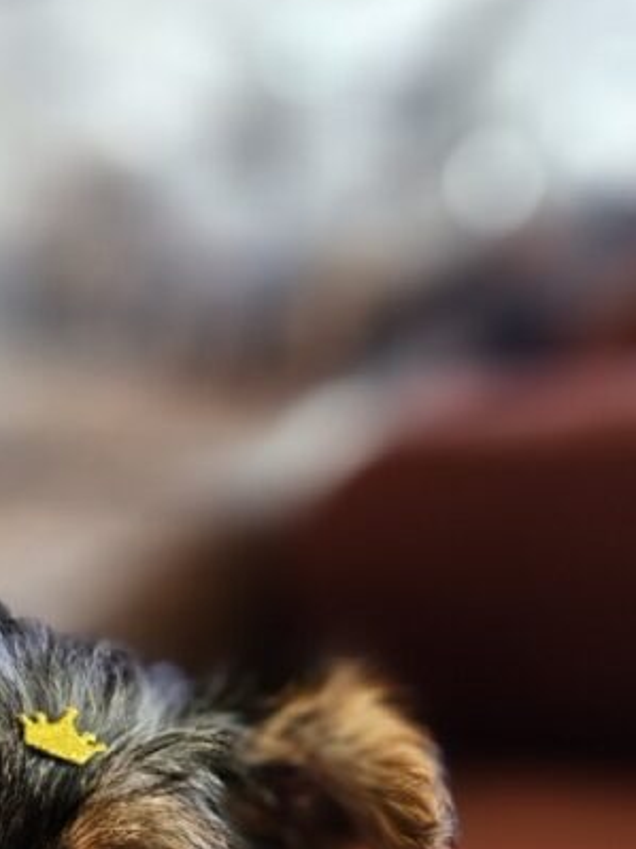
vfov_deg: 29.6
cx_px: -77
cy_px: 921
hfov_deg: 23.2
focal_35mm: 59
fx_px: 1446
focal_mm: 5.4
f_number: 1.8
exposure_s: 1/120
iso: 250
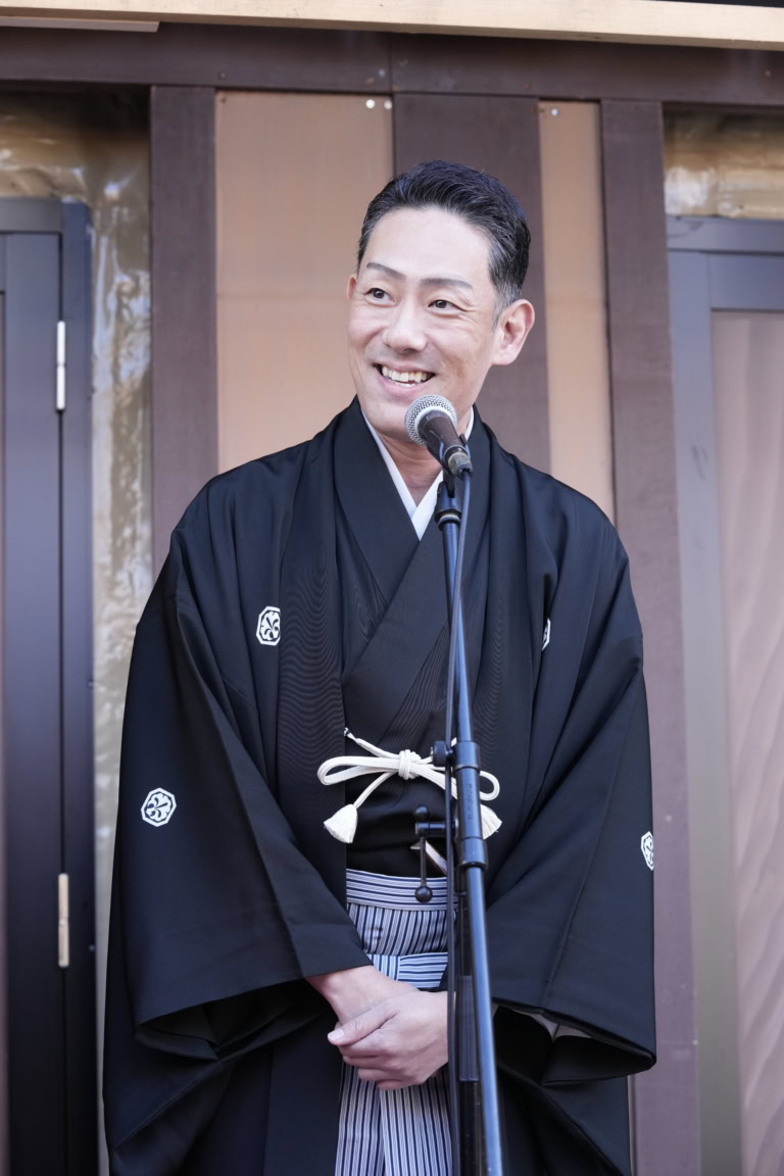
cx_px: 392
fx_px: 2809
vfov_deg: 23.6
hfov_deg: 15.9
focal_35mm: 86
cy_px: 588
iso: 1600
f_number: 5.6
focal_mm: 86
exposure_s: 1/250
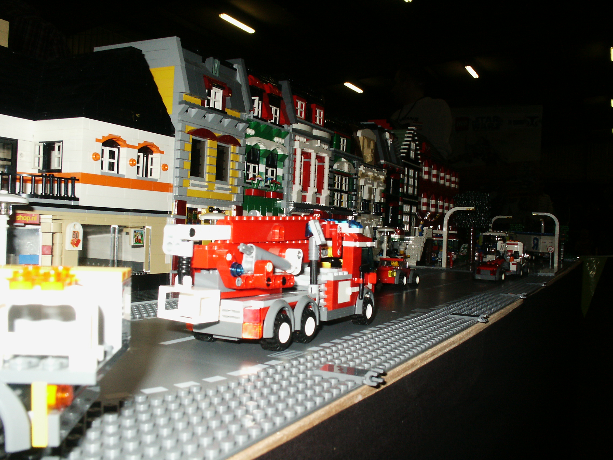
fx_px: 620
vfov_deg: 40.7
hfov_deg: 52.6
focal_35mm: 35
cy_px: 230
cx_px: 306
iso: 200
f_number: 6.7
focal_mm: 7.2
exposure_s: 1/45
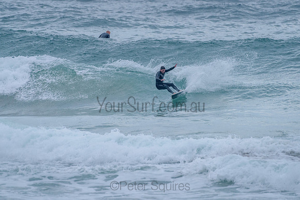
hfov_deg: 3.4
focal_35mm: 613
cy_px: 78
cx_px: 150
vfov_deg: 2.2
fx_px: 5107
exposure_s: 1/2000
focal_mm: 500
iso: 1600
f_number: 5.6
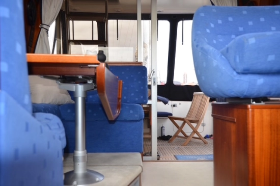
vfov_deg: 39.9
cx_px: 140
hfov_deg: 57.3
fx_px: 256
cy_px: 93
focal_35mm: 33
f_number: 3.5
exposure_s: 1/160
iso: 200
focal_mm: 22
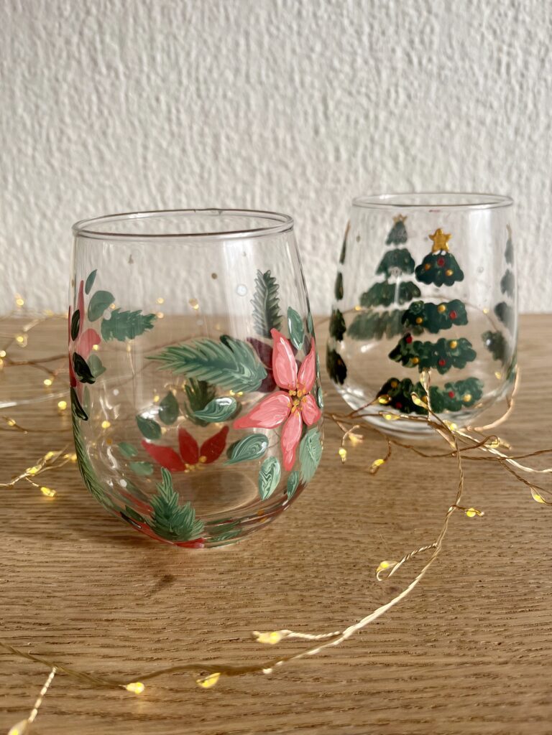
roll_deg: +0.4
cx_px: 276
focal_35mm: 26
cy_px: 368
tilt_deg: -22.4
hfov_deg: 53.1
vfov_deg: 67.3
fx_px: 553
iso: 80
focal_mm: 5.1
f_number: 1.6
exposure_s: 1/121
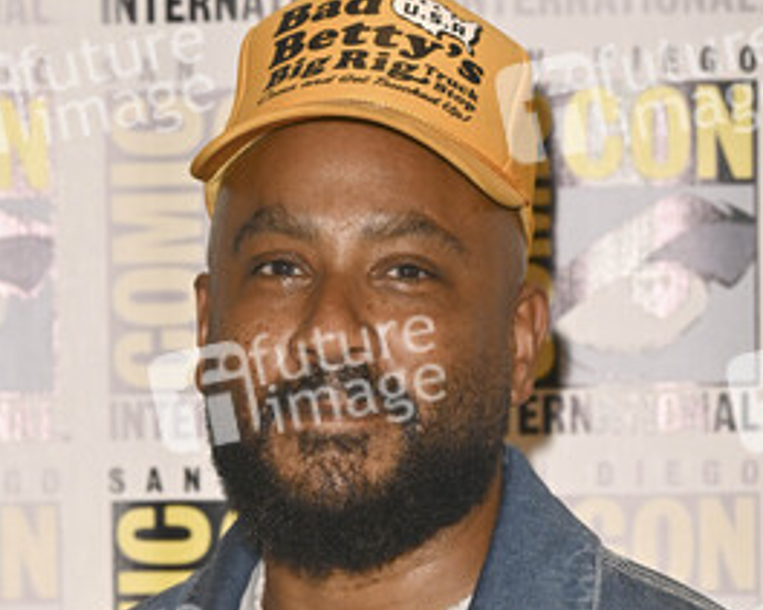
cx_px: 382
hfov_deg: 14.3
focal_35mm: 135
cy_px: 529
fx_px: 3047
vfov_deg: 11.4
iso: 2000
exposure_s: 1/250
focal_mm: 95
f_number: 6.3
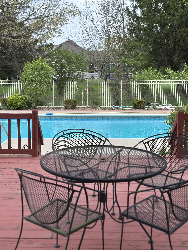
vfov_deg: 39.7
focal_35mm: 48
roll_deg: +0.7
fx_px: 348
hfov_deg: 30.3
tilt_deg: -9.3
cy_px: 125
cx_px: 94
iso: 80
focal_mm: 6.86
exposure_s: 1/1242
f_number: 1.78
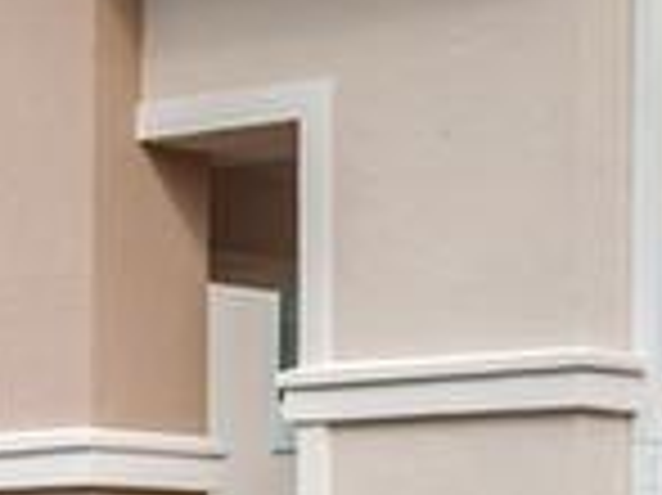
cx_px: 522
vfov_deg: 9.9
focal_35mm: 148
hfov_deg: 13.3
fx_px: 2828
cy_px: 2
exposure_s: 1/400
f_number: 11
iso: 400
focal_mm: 24
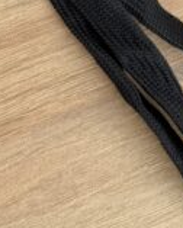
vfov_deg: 14.2
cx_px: -81
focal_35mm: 119
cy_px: -189
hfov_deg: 12.4
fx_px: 804
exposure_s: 1/121
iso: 50
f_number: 1.78
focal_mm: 6.76
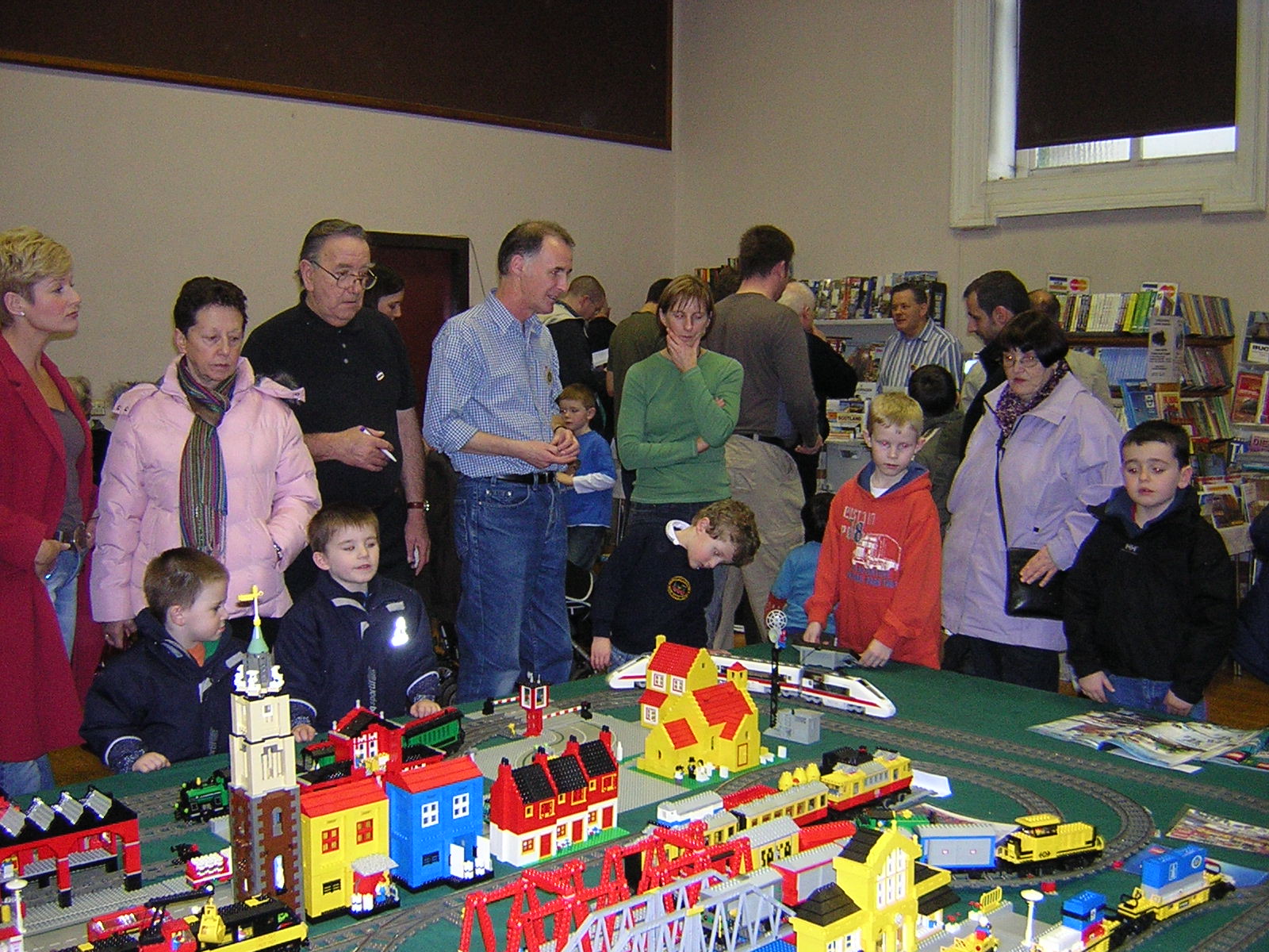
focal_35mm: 36
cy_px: 476
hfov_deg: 51.4
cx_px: 634
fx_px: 1320
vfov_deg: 39.7
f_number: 2.6
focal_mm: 4.7
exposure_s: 1/60.1
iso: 400
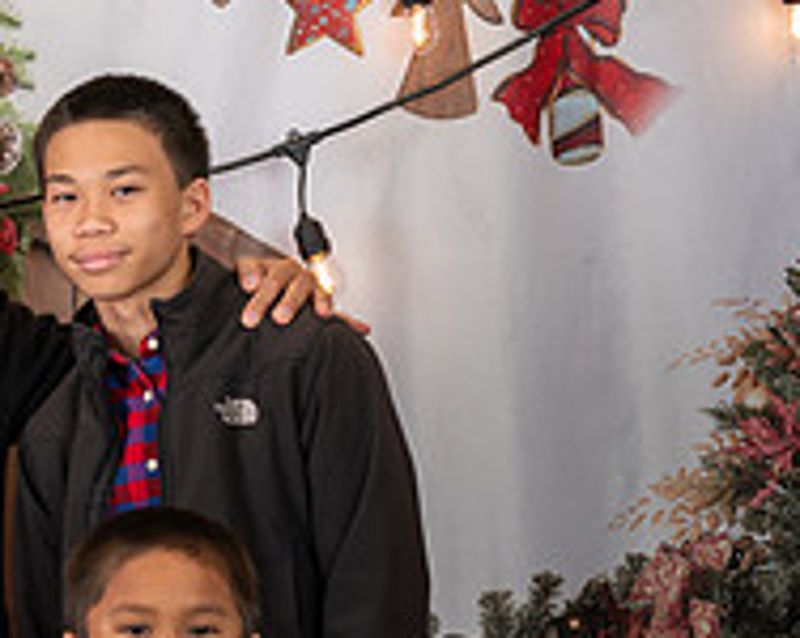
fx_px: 4423
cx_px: -330
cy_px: 883
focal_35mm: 187
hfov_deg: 10.1
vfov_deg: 8.1
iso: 100
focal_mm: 50
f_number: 7.1
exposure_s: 1/100
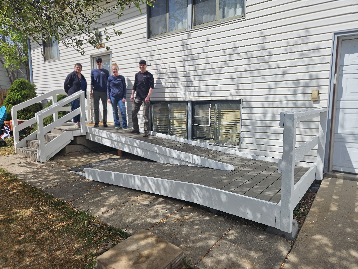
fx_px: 238
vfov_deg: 58.9
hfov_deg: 73.9
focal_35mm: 23
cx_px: 179
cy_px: 134
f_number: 1.8
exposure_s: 1/3446
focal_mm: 5.4
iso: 25
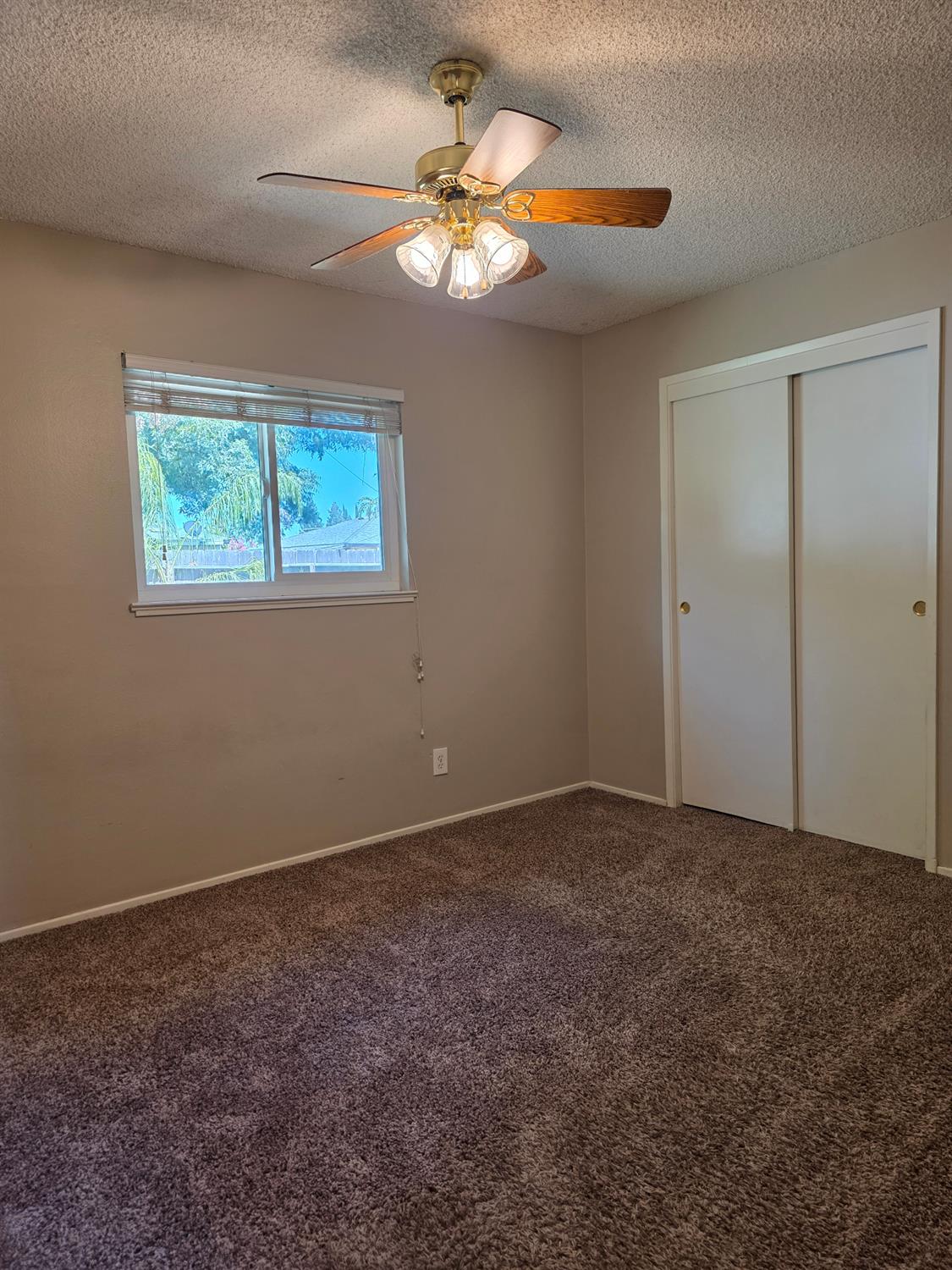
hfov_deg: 58.9
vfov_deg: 73.9
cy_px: 635
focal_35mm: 23
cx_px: 476
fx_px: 843
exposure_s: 1/120
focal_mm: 6.3
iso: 125
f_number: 1.7
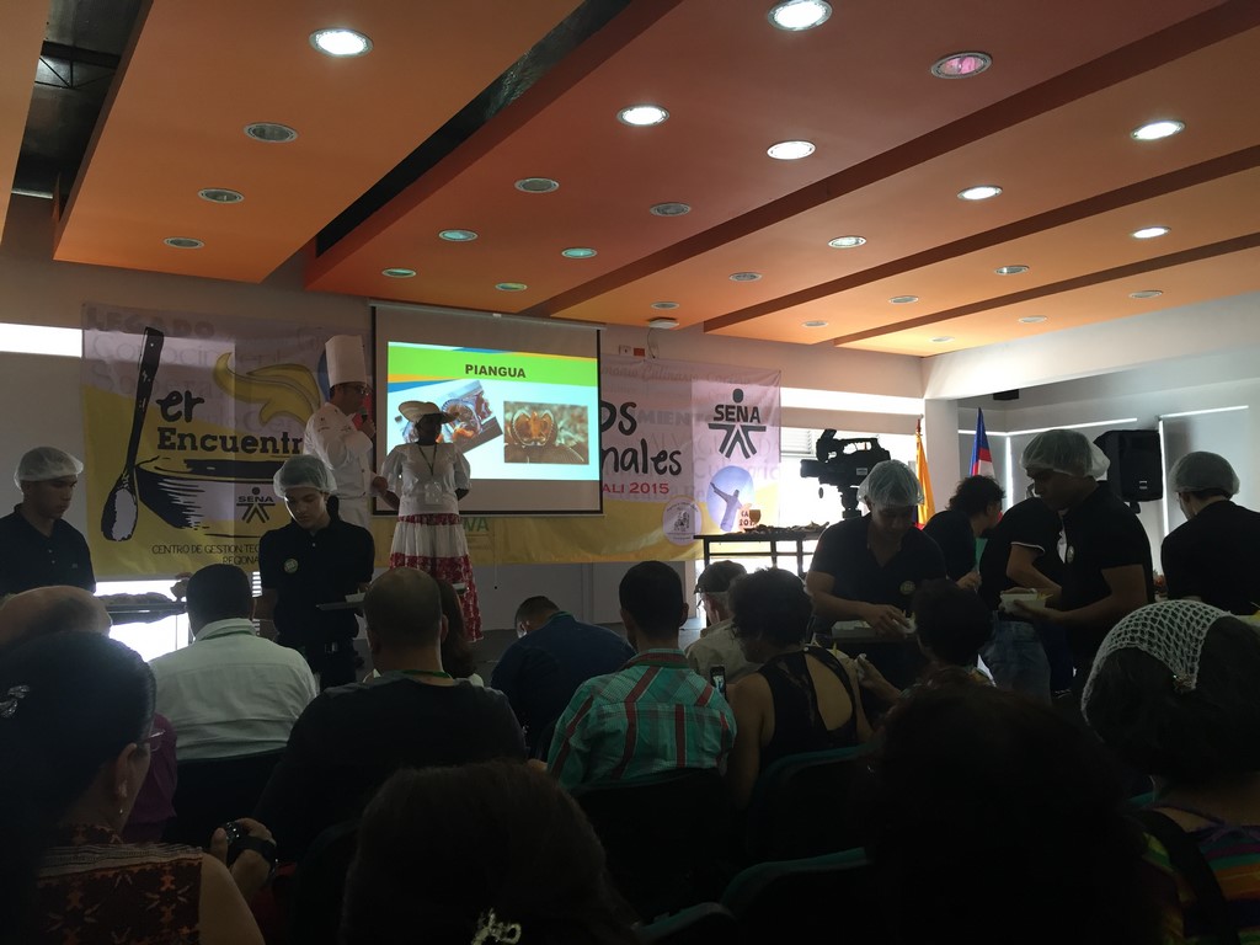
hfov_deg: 61.7
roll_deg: +0.0
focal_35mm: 29
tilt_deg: +2.6
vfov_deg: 48.2
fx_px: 1056
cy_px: 472
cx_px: 630
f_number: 2.2
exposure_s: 1/30
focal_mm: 4.15
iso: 32
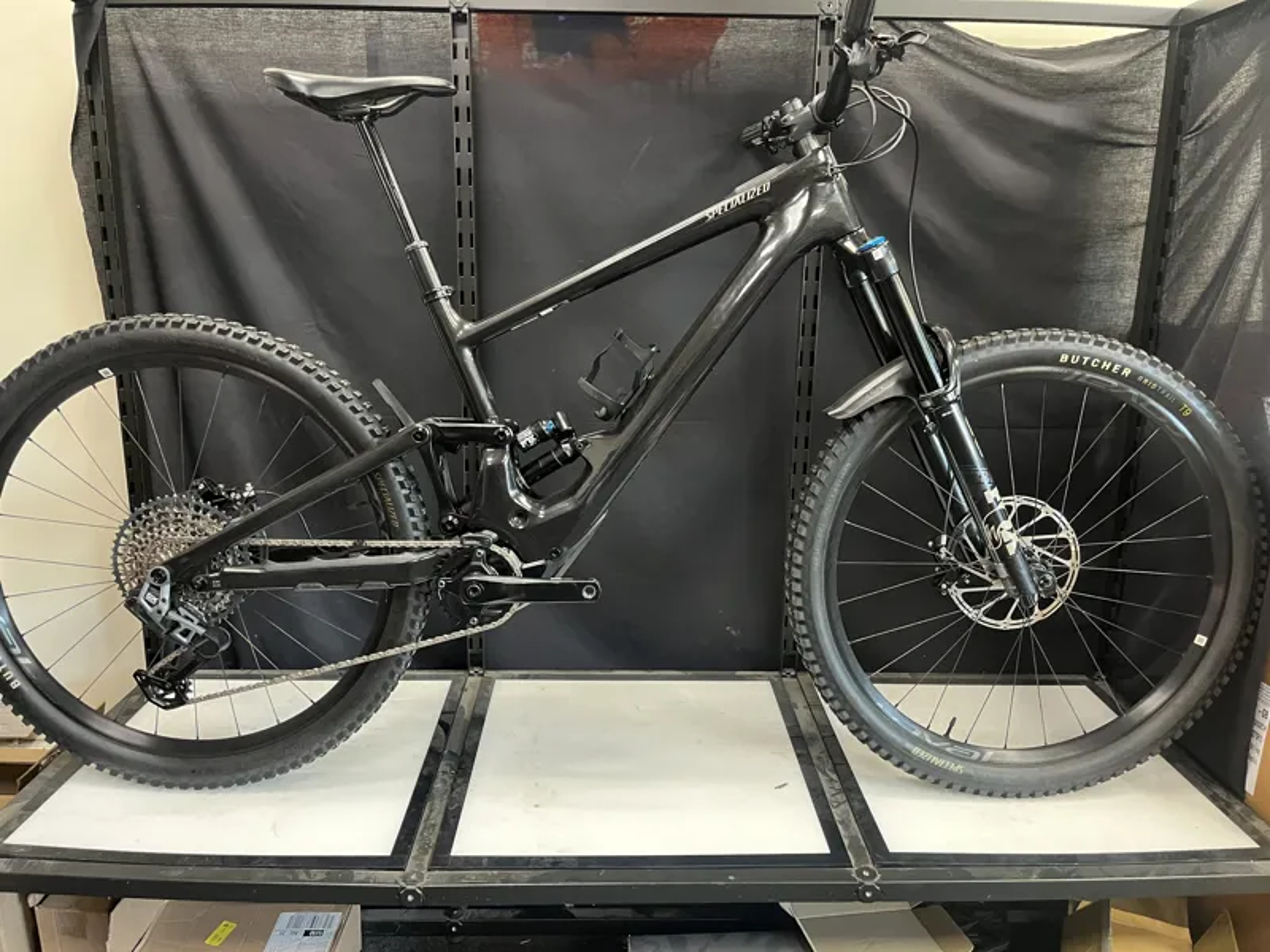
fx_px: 954
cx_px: 635
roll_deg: -1.3
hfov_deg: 67.3
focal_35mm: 26
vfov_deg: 53.1
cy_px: 476
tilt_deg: -13.4
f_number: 1.6
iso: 400
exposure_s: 1/50
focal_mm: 5.1
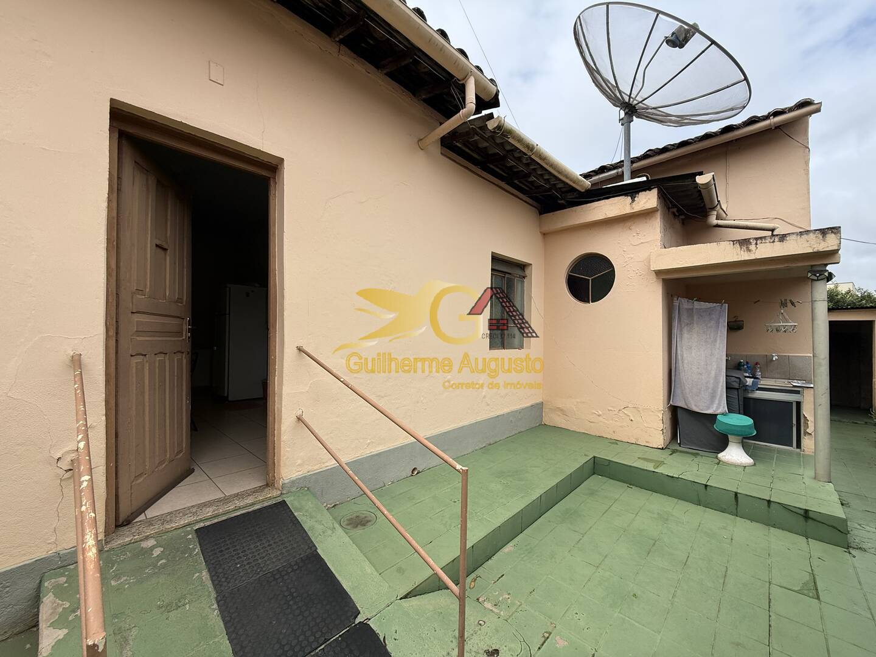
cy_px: 328
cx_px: 438
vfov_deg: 85.7
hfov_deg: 102.1
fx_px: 354
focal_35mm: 14
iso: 50
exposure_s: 1/1339
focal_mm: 2.22
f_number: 2.2
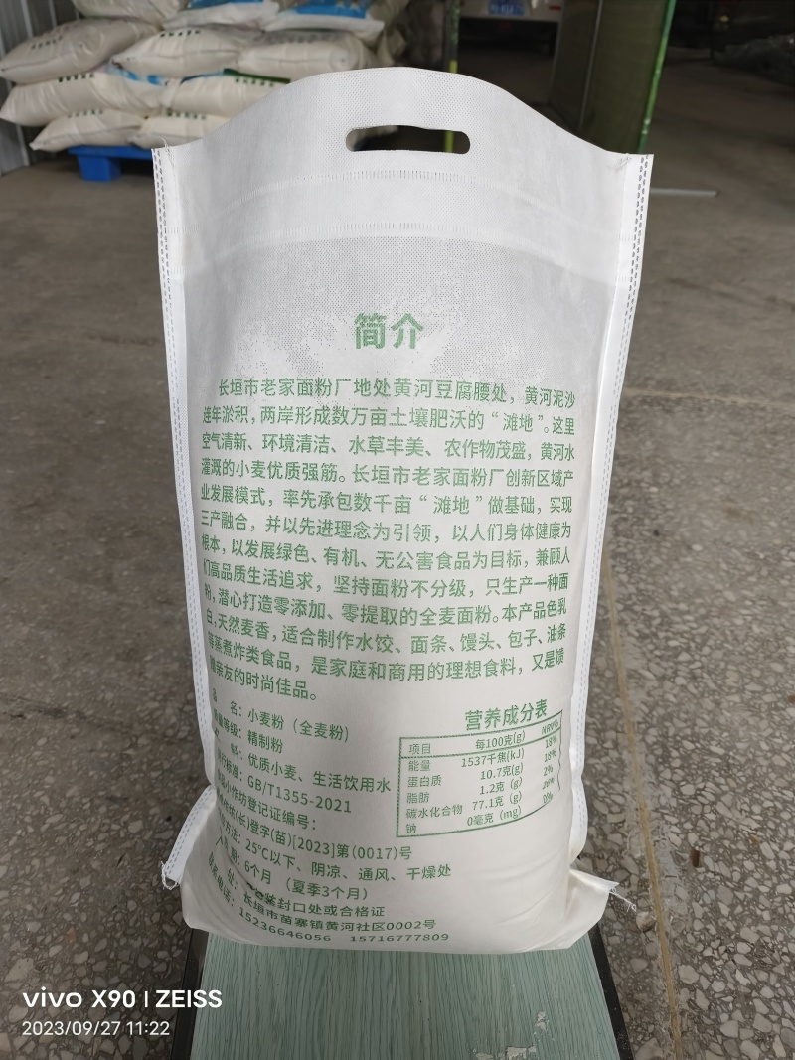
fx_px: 704
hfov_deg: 58.9
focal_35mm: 23
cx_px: 398
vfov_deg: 73.9
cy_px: 530
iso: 515
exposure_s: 1/100
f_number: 1.75
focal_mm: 5.5
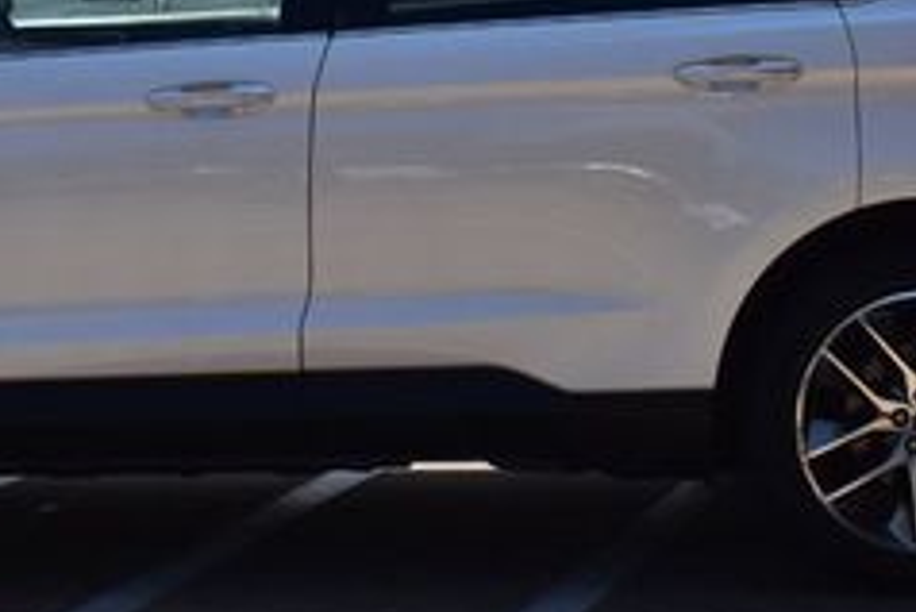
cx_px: 304
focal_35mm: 137
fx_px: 3488
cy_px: 38
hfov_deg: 14.9
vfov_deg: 10.0
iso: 250
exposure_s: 1/500
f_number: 11
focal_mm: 34
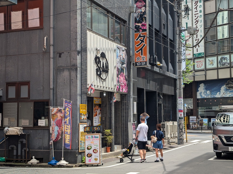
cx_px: 116
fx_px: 330
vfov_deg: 29.7
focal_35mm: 49
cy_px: 87
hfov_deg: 38.9
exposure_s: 1/548
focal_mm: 6.9
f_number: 1.68
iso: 19
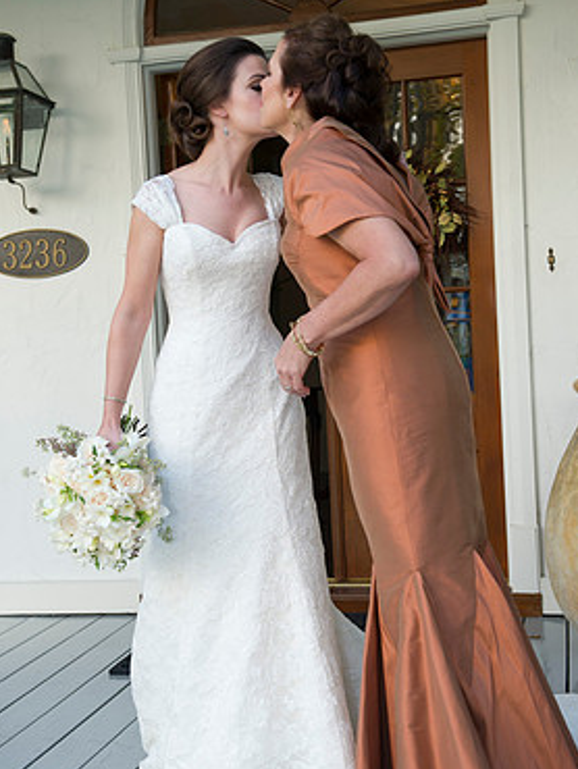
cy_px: 376
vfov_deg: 34.3
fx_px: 1245
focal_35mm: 56
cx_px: 271
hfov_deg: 26.1
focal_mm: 48
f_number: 5
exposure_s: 1/80
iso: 500
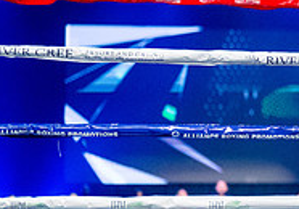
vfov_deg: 7.7
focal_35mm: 184
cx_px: 452
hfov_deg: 10.6
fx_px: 1551
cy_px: 93
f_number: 1.4
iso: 6400
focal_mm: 50
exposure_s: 1/1600
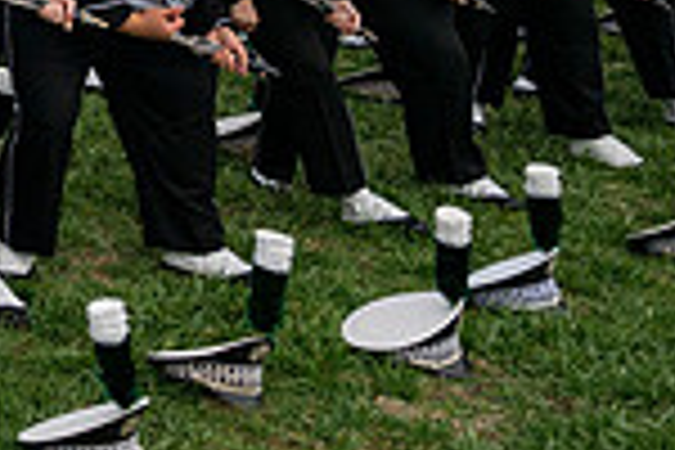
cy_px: -389
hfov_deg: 18.4
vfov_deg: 13.1
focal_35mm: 93
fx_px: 1744
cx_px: -446
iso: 400
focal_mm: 24
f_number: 2.8
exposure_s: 1/500
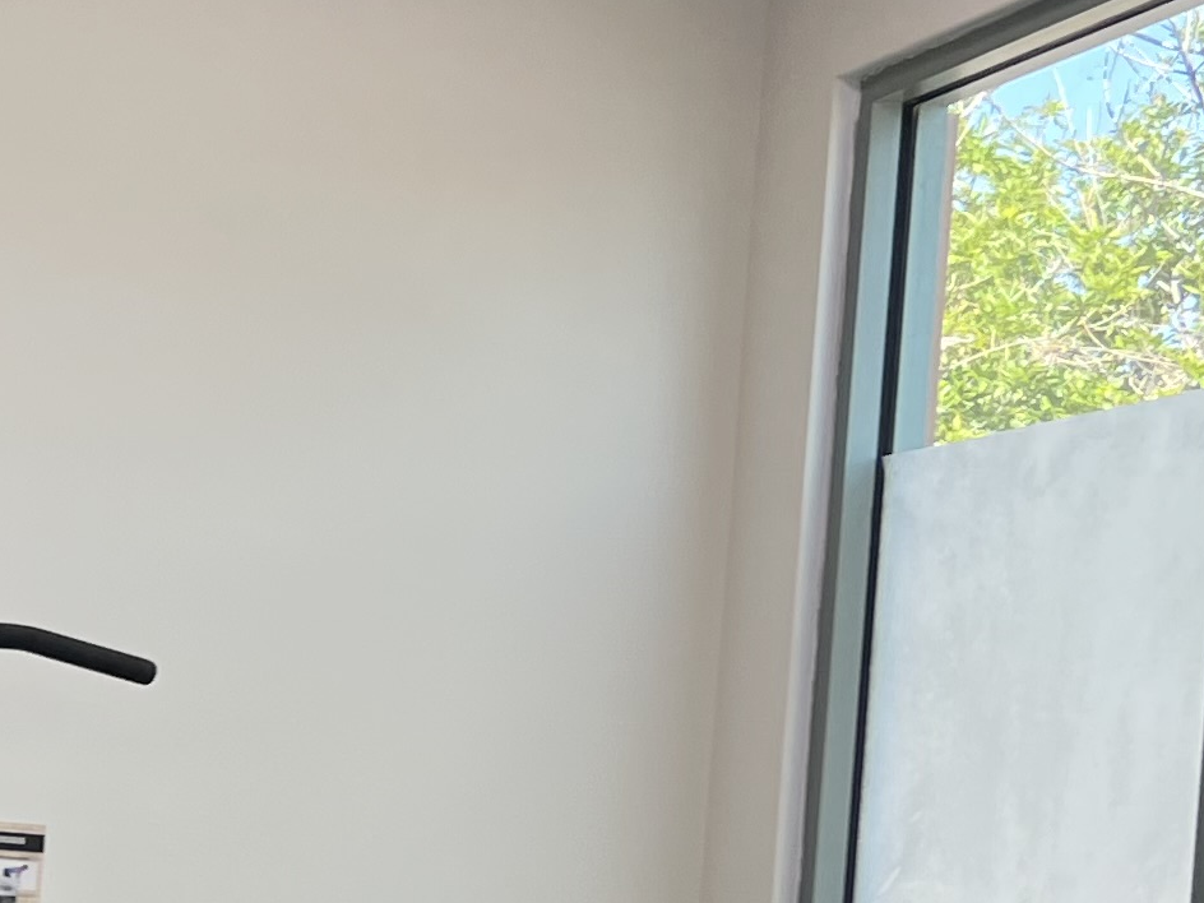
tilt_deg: -3.6
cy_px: 957
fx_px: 3861
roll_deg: -3.0
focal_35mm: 111
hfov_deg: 16.0
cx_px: -699
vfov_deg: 13.1
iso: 40
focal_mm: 5.7
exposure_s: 1/120
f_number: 1.5
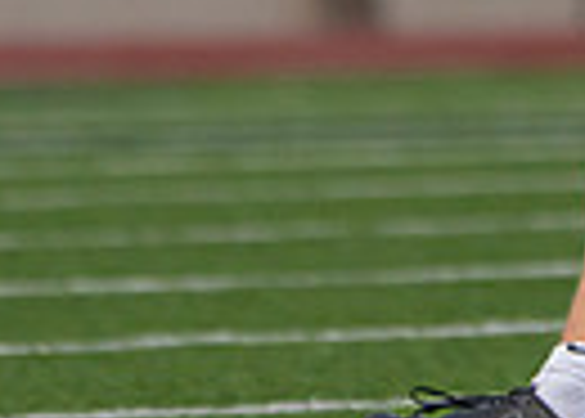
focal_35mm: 2281
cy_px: -508
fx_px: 37917
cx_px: 860
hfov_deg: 0.9
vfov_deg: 0.6
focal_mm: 400
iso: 1000
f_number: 5.6
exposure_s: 1/1600
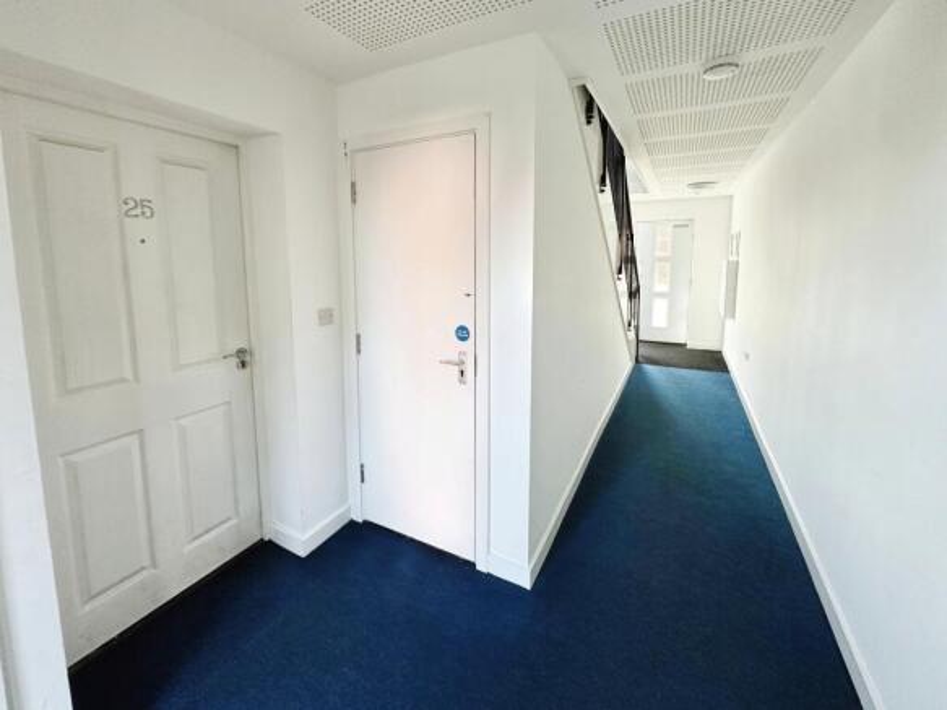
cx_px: 474
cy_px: 355
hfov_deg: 102.1
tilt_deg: -10.3
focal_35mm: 14
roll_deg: +0.5
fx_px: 383
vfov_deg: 85.7
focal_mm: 2.22
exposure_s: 1/99
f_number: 2.2
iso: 160
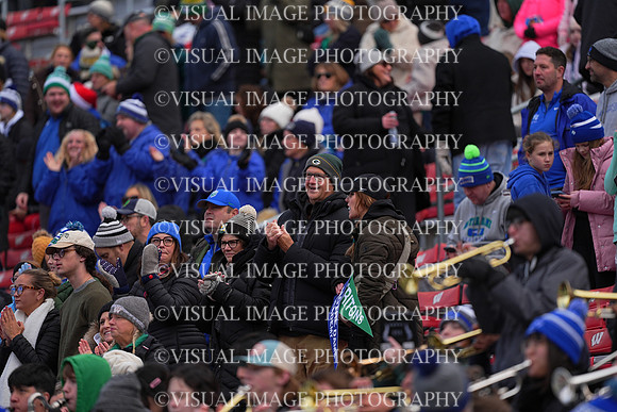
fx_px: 5143
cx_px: 308
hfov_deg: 6.9
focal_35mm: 300
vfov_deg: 4.6
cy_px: 206
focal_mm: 300
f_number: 2.8
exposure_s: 1/2500
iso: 250
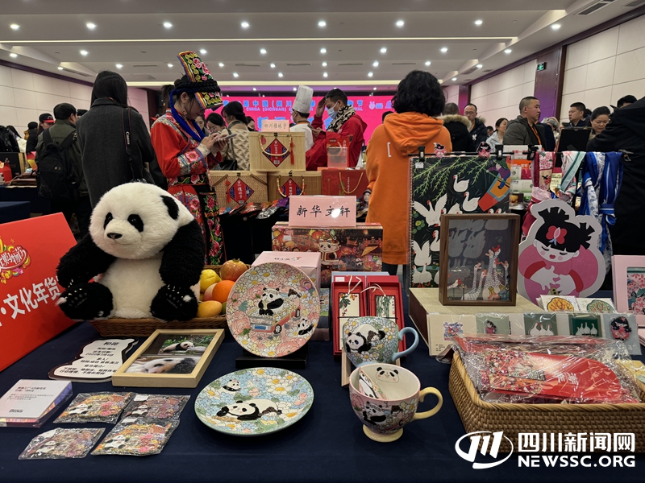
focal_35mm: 24
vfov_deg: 56.8
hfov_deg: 71.6
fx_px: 447
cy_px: 242
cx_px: 322
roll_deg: +0.6
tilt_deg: -12.0
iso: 160
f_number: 1.78
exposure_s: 1/50
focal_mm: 6.76
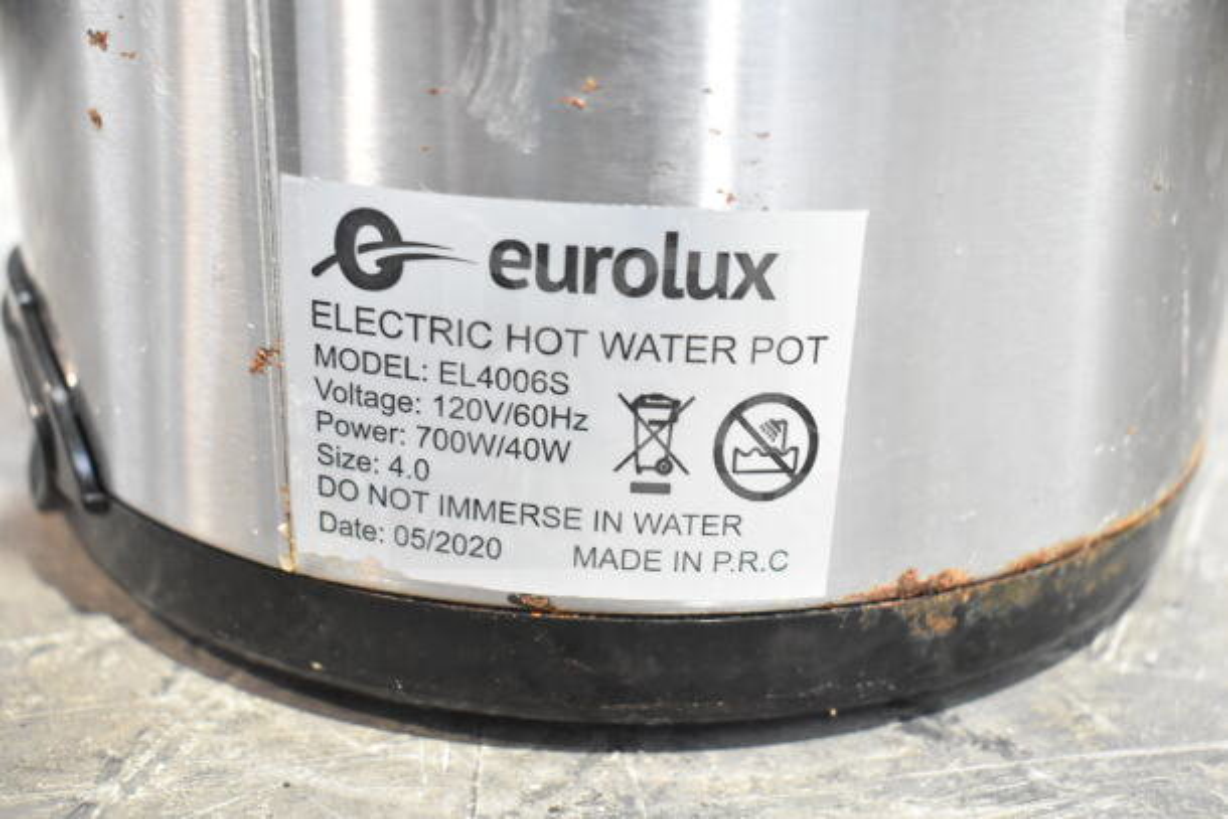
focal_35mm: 45
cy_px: 410
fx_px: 1535
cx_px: 614
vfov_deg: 29.9
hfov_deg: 43.6
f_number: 4.2
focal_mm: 30
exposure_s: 1/50
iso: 3200
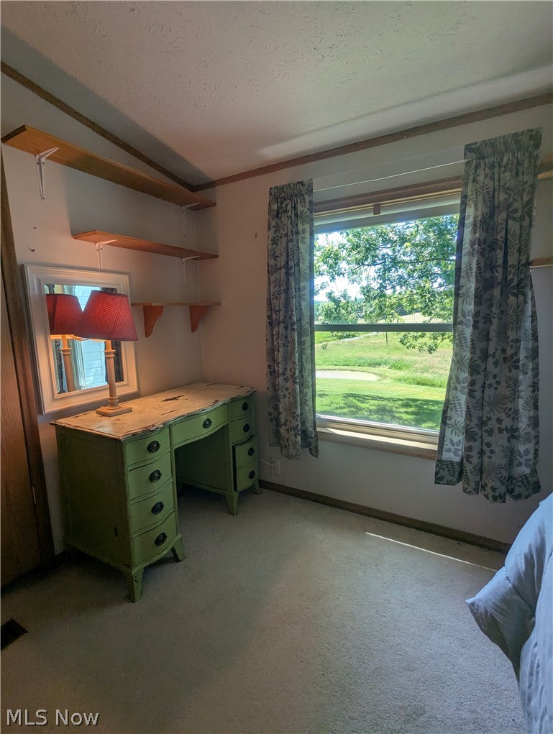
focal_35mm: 16
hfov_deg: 78.3
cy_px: 367
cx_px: 276
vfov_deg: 94.4
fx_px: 340
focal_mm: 2.35
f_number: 2.2
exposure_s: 1/146
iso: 41
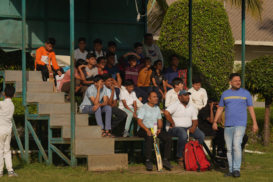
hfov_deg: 15.2
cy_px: 91
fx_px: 1024
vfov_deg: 10.2
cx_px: 136
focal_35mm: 135
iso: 50
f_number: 5.6
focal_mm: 90
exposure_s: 1/500
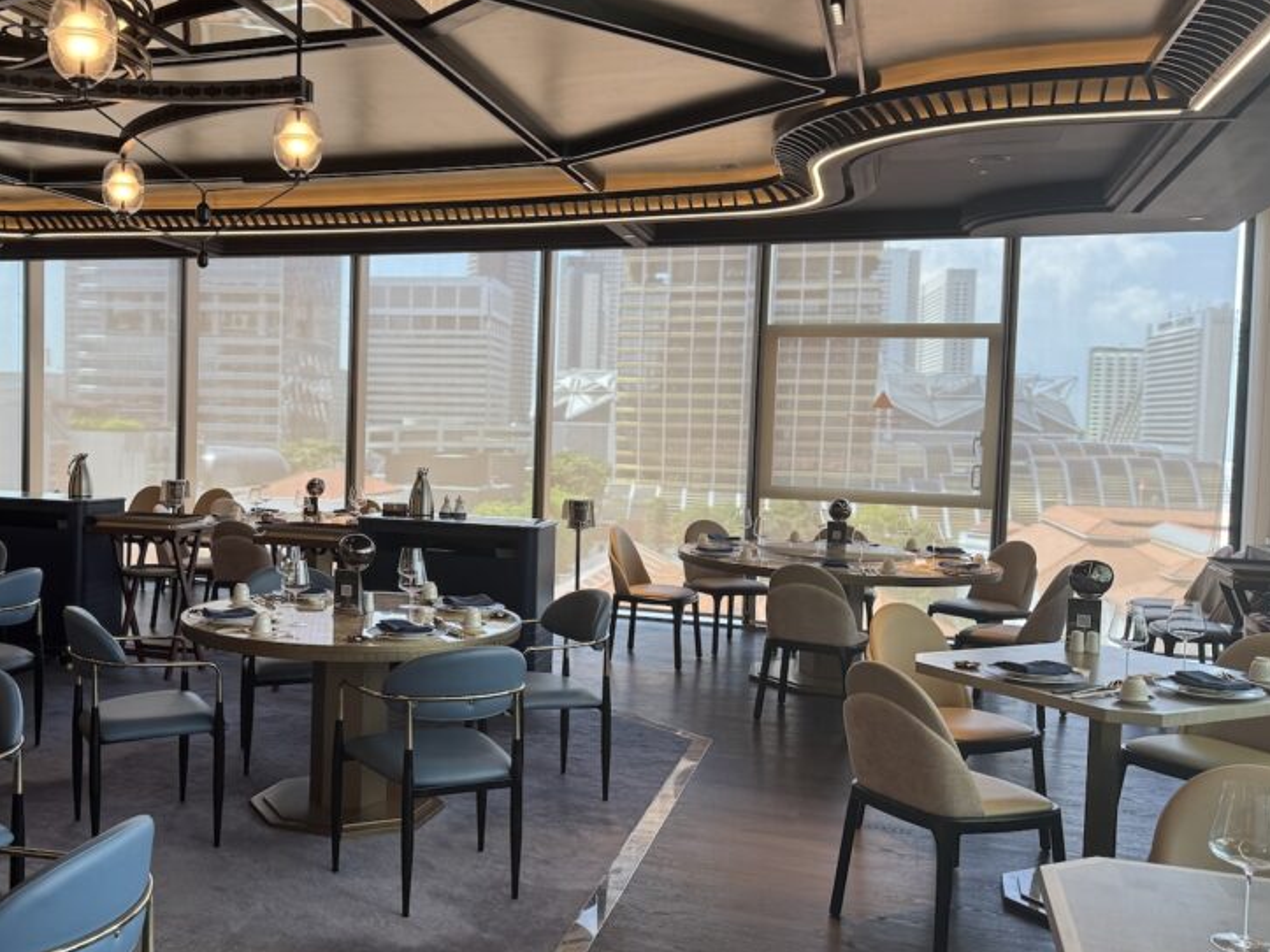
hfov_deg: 52.9
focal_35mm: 34
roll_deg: -0.9
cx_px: 420
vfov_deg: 41.8
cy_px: 478
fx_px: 1247
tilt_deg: -3.0
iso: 125
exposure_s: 1/101
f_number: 1.78
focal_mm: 6.76
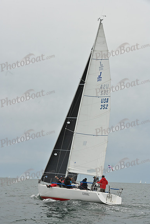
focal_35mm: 70
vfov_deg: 28.8
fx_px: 437
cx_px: 75
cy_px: 112
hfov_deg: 19.5
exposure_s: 1/1250
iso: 320
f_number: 11
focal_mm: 70
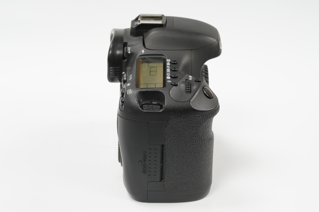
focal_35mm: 90
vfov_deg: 15.2
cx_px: 160
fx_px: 797
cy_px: 106
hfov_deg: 22.6
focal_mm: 90
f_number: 11
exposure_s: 1/10
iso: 1000
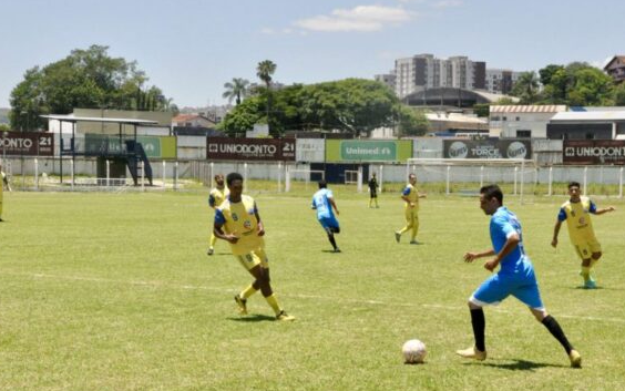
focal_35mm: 79
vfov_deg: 16.5
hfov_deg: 26.1
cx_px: 357
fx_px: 1346
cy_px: 261
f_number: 11
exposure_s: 1/3200
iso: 2500
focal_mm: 38
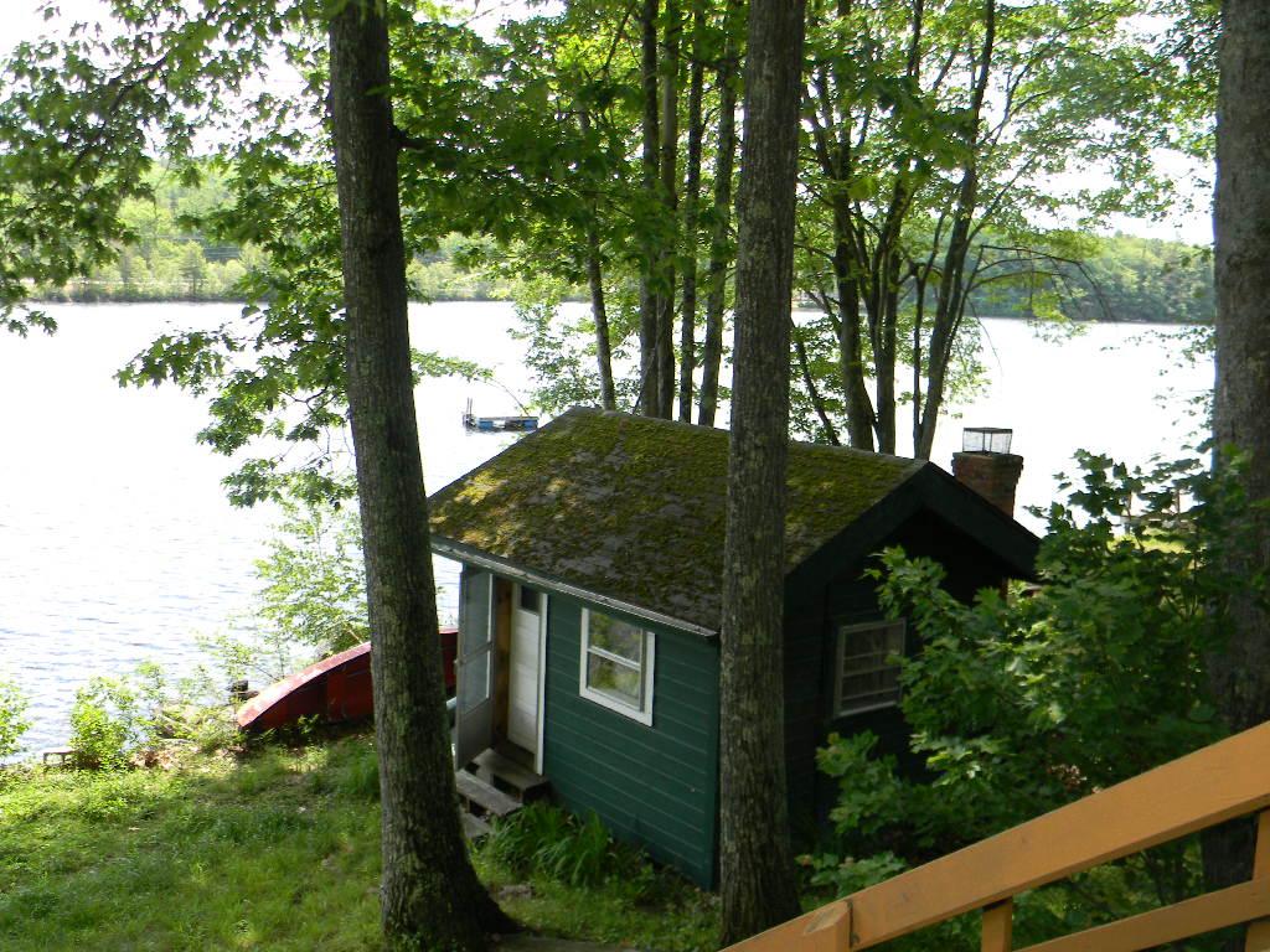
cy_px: 476
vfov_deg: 39.7
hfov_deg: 51.4
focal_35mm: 36
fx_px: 1321
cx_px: 635
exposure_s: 1/199
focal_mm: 6.4
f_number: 3.7
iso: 112
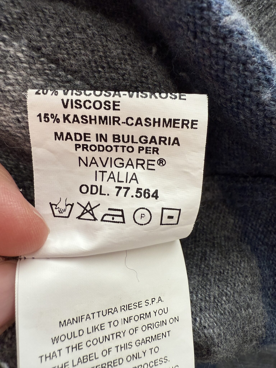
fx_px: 255
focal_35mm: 24
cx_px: 138
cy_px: 184
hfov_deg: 56.8
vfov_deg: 71.6
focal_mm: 2.22
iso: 125
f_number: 2.2
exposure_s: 1/99
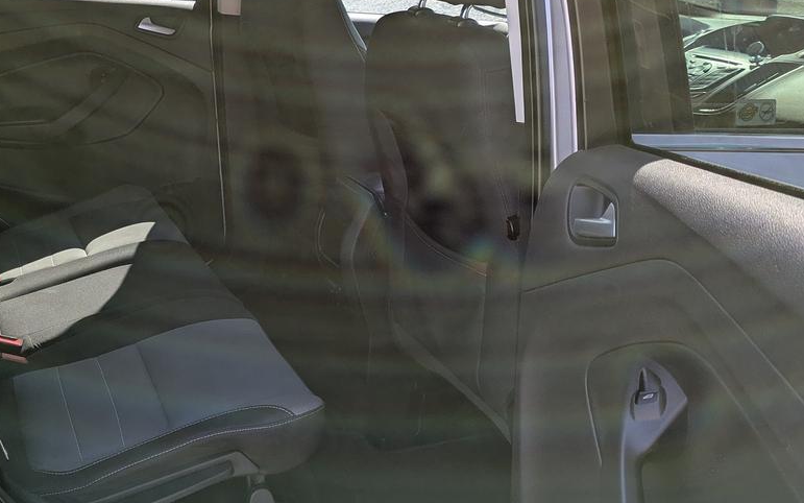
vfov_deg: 29.2
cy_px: 219
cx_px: 293
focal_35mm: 44
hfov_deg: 44.8
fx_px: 964
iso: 44
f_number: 1.89
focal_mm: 5.43
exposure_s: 1/538
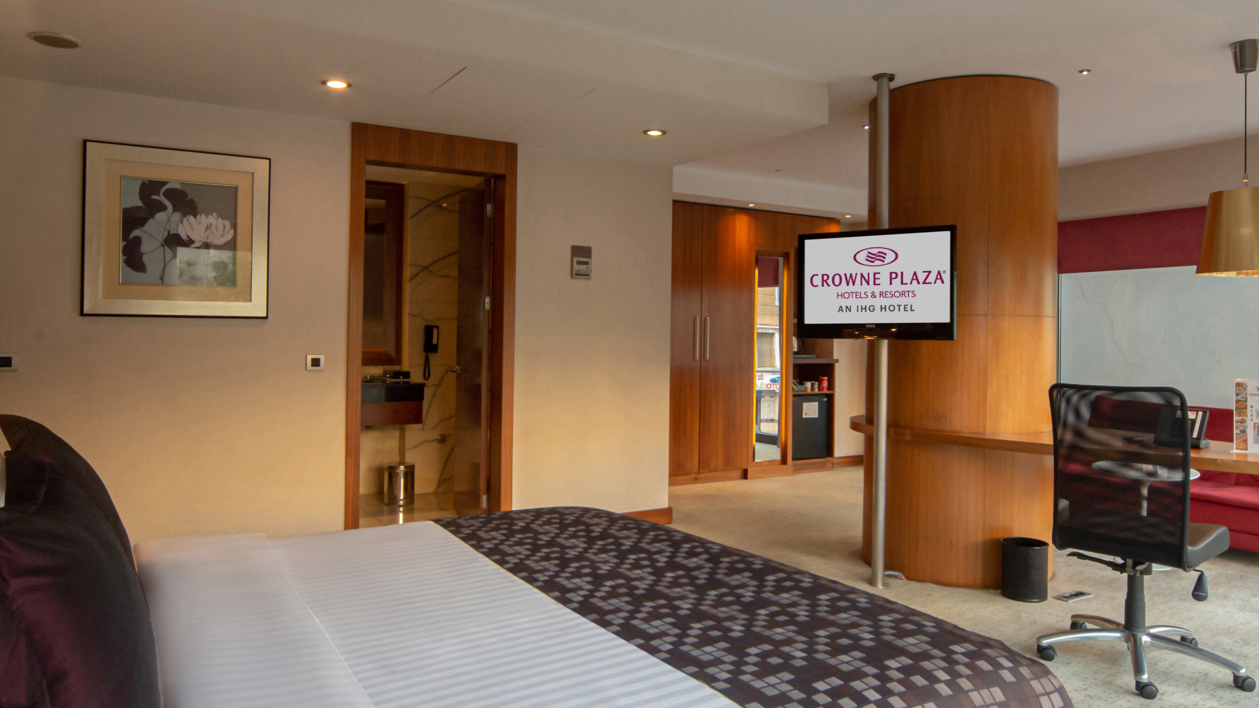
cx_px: 629
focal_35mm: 26
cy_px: 317
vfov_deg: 44.3
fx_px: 868
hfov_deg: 71.9
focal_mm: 15
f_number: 13
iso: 2800
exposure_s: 1/15
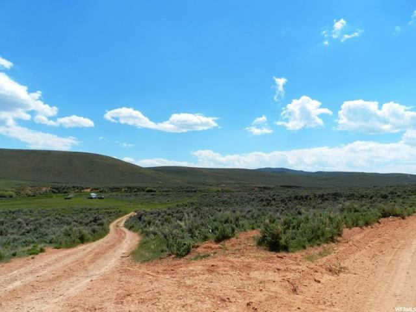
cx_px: 208
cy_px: 156
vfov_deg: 58.9
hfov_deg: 73.9
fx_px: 276
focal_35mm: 23
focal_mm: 4
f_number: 5
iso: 160
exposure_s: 1/1000
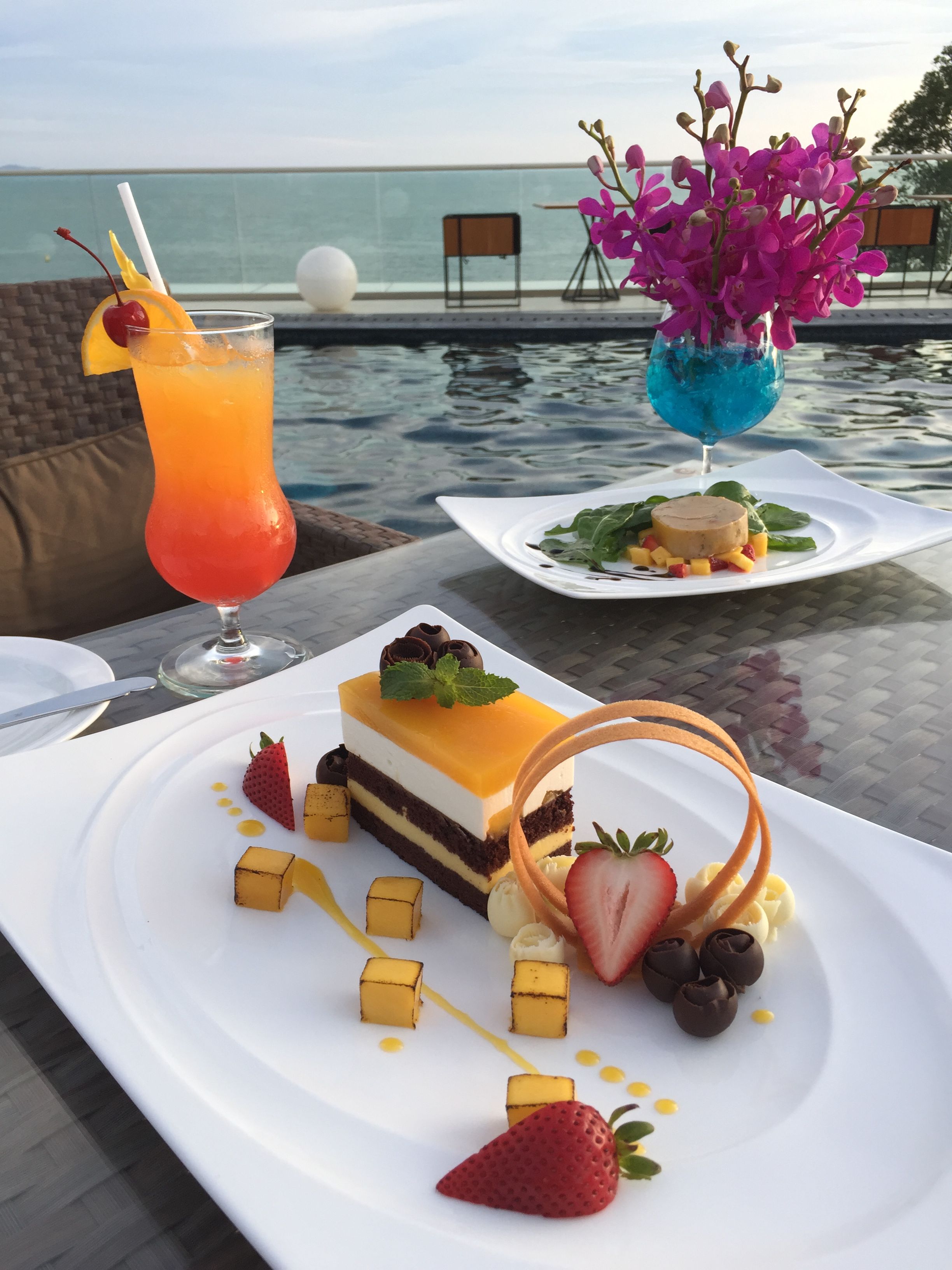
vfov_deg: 61.7
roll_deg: +0.7
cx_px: 476
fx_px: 1063
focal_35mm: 29
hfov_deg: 48.2
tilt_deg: -23.8
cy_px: 635
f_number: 2.2
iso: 40
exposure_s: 1/120
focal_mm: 4.15
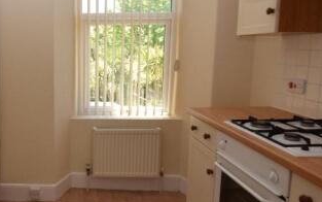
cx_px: 52
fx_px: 281
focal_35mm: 32
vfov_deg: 39.4
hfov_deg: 54.3
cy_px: 92
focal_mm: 10
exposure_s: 1/125
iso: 280
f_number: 5.6
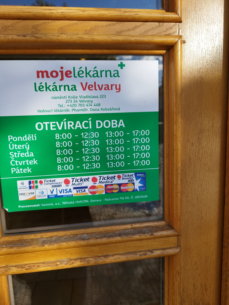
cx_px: 114
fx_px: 212
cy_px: 152
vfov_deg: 71.6
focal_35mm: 24
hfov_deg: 56.8
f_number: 1.89
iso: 50
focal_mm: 5.89
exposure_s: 1/528
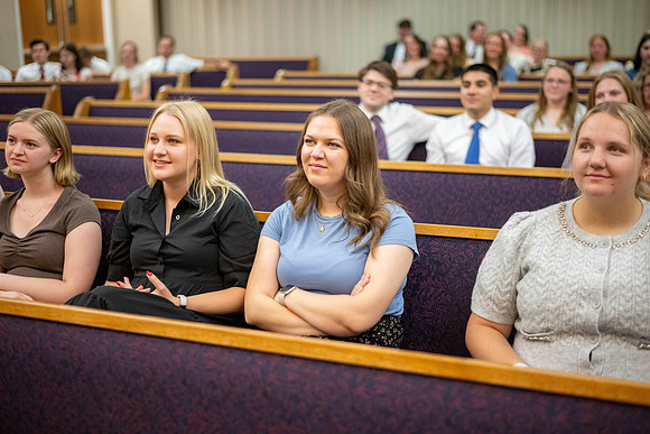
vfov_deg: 27.0
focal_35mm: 50
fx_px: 903
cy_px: 217
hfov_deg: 39.6
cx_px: 325
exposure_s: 1/400
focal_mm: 50
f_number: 1.8
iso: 1600
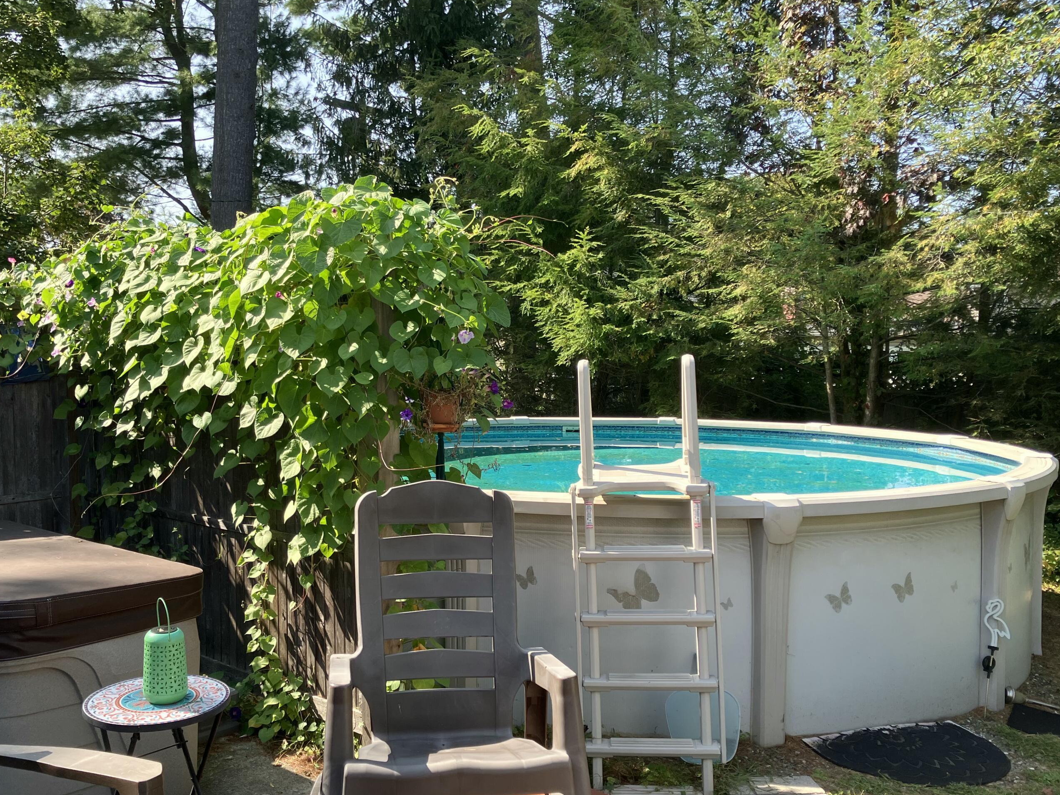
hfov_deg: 55.2
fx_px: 1011
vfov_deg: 42.9
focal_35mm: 33
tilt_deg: -4.9
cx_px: 475
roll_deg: +0.9
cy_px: 438
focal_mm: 3.99
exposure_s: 1/389
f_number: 1.8
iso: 32
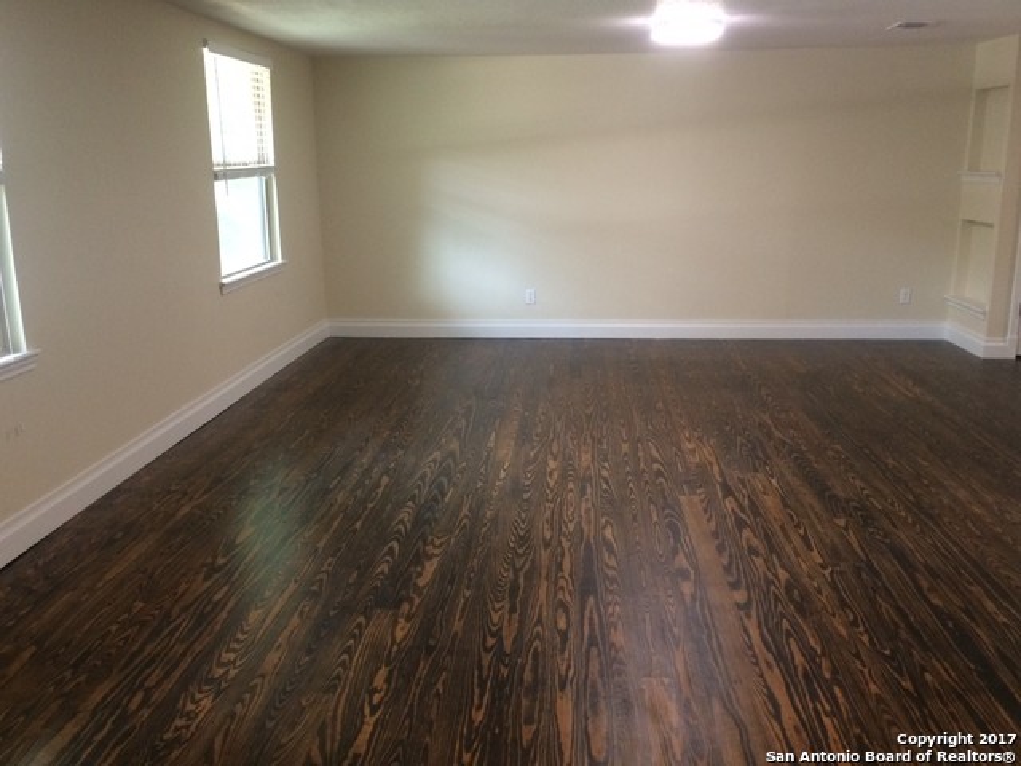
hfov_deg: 61.7
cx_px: 510
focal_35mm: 29
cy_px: 383
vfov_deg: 48.2
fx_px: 855
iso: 200
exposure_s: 1/30
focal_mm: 4.15
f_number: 2.2
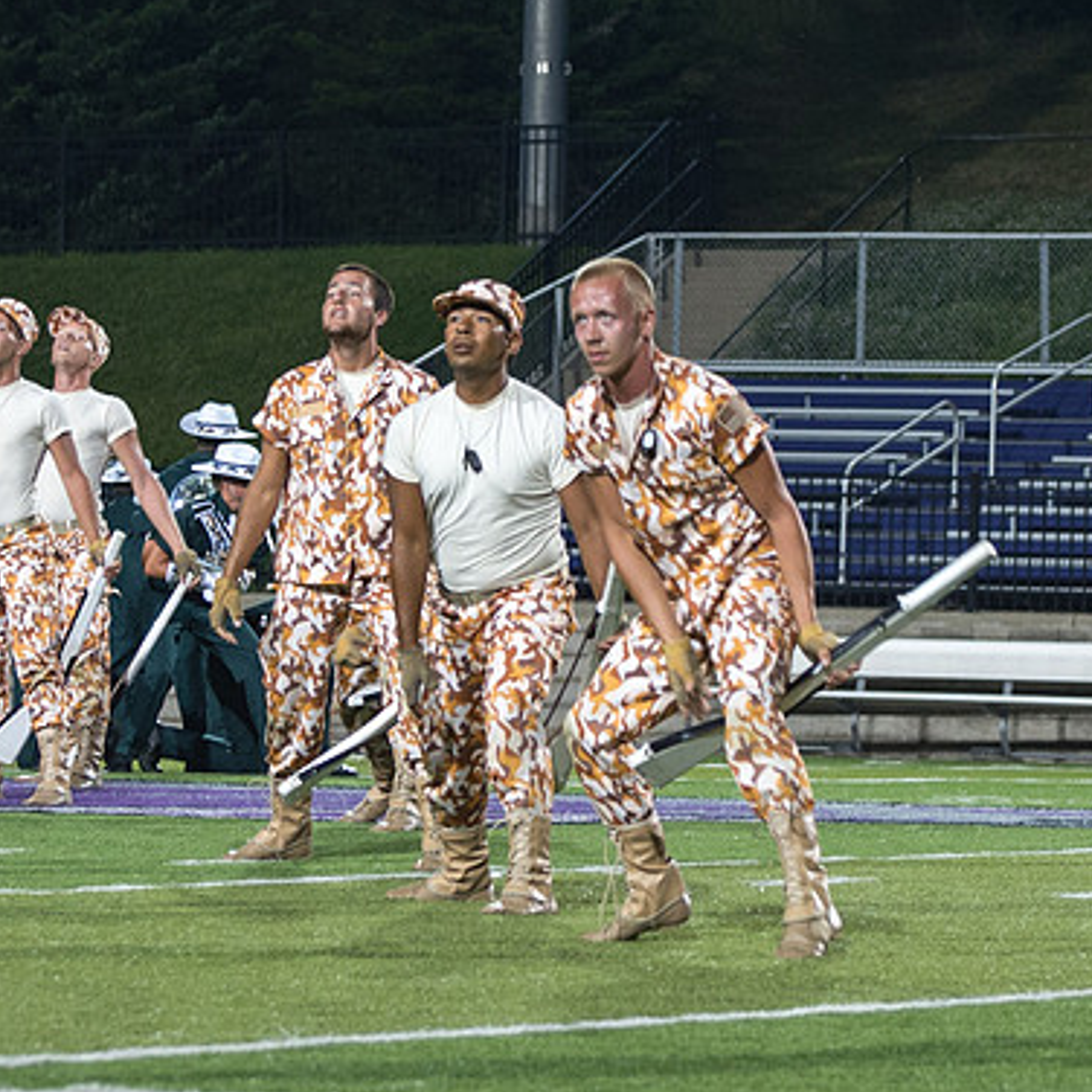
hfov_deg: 6.7
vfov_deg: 6.7
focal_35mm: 261
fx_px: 9315
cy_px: 417
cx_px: 582
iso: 1250
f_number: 4.5
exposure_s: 1/160
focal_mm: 86
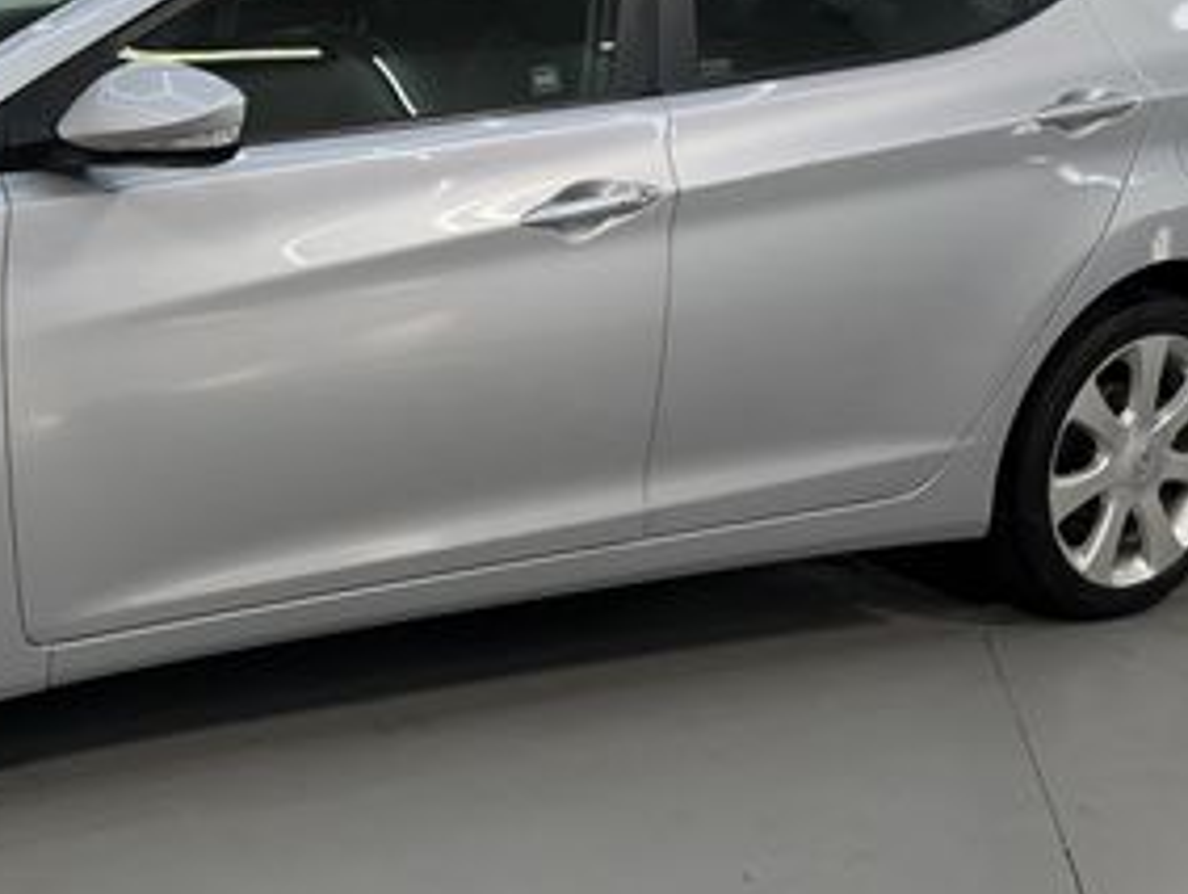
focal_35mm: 70
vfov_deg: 21.0
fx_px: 2405
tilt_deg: -14.4
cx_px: 139
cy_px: 374
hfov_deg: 26.9
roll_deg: -2.2
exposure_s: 1/381
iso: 80
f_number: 1.8
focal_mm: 6.93
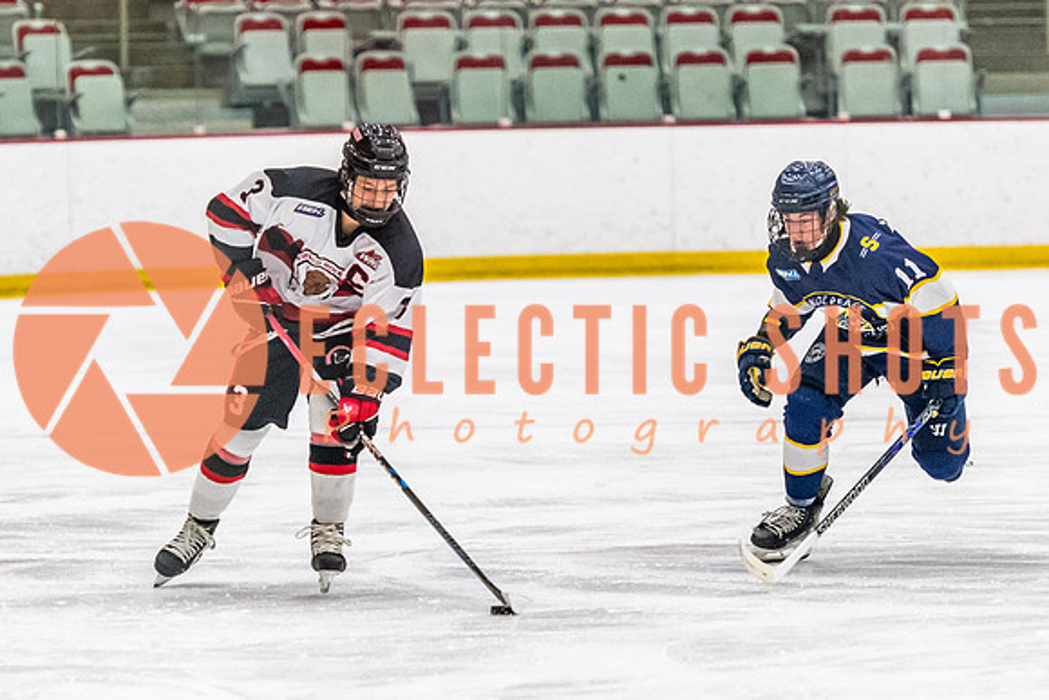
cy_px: 419
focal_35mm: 272
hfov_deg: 7.6
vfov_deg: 5.1
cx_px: 356
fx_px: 7923
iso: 3200
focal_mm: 135
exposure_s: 1/640
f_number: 2.8
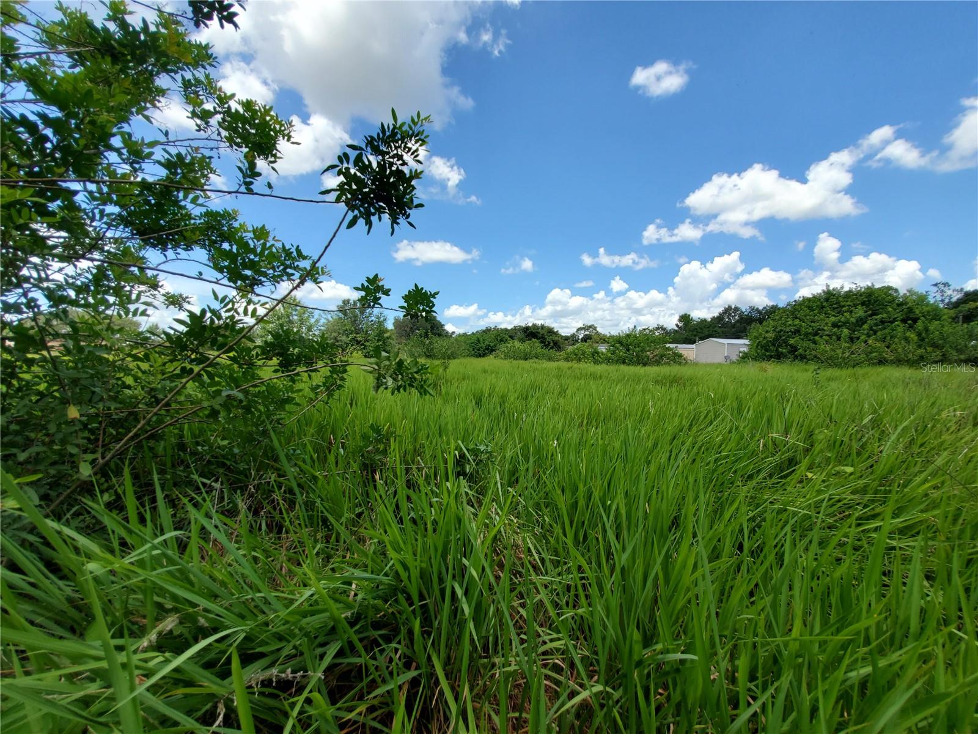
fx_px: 367
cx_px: 489
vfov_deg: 89.9
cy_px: 367
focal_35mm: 13
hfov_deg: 106.2
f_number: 2.2
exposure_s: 1/877
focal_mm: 1.8
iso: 50
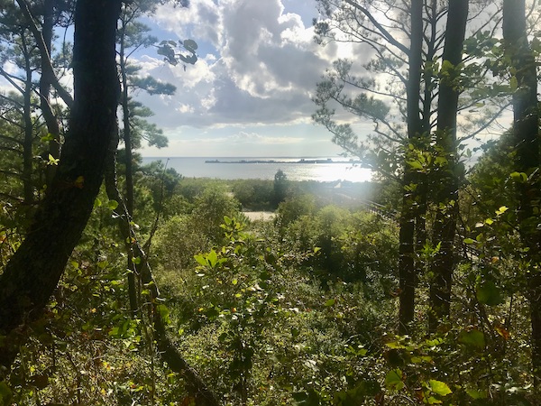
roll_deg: -0.5
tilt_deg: -7.2
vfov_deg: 49.7
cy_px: 203
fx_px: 438
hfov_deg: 63.4
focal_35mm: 28
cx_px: 270
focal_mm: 3.99
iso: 20
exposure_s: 1/5051
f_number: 1.8
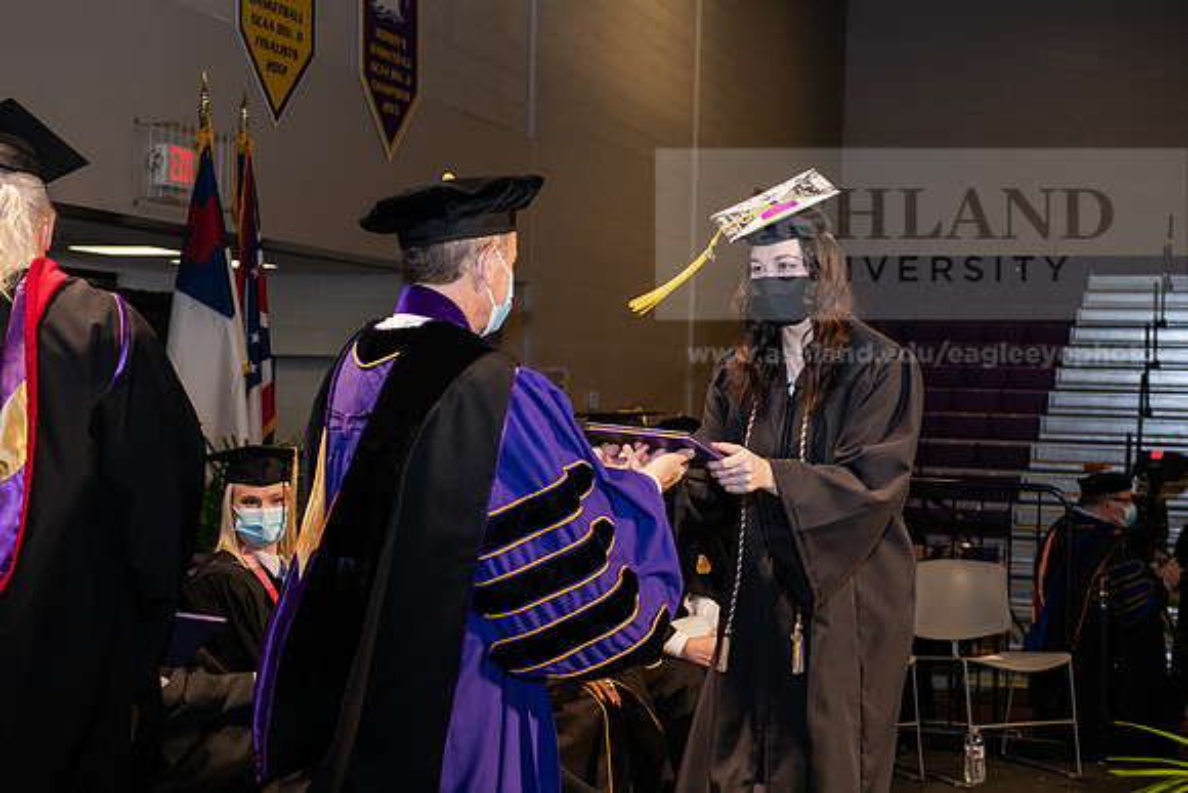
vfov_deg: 21.9
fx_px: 2046
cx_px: 594
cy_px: 396
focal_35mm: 62
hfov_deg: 32.4
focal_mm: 62
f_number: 6.3
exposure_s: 1/200
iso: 1600
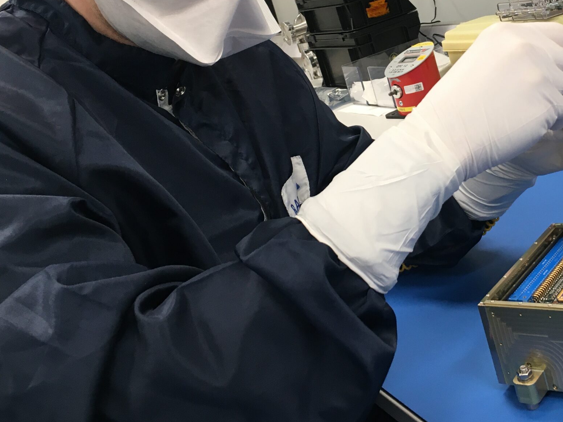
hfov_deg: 38.5
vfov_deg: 29.6
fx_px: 781
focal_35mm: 48
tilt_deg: -10.5
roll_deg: +15.7
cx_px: 430
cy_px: 89
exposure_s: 1/33
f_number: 2.2
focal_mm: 4.15
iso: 40
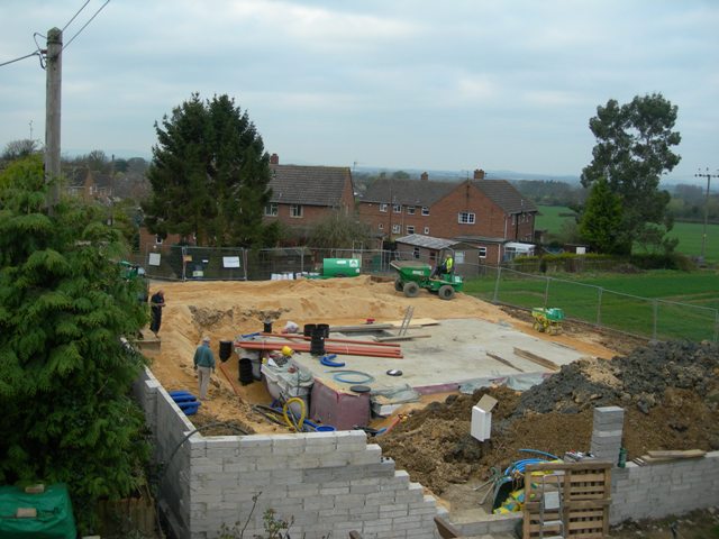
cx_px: 360
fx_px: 789
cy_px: 270
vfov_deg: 37.7
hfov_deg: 49.0
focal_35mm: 38
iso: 50
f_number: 2.8
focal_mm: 7.8
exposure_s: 1/338
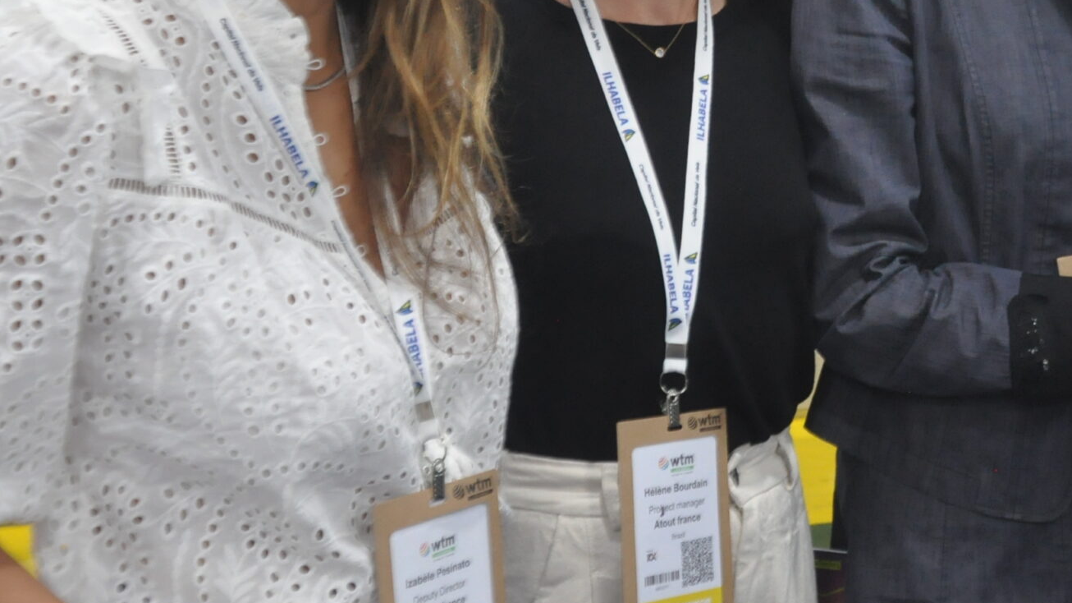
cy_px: -7
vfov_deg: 14.8
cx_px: 813
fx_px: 2274
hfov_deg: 26.2
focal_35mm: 80
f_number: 7.1
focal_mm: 26
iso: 1250
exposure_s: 1/80
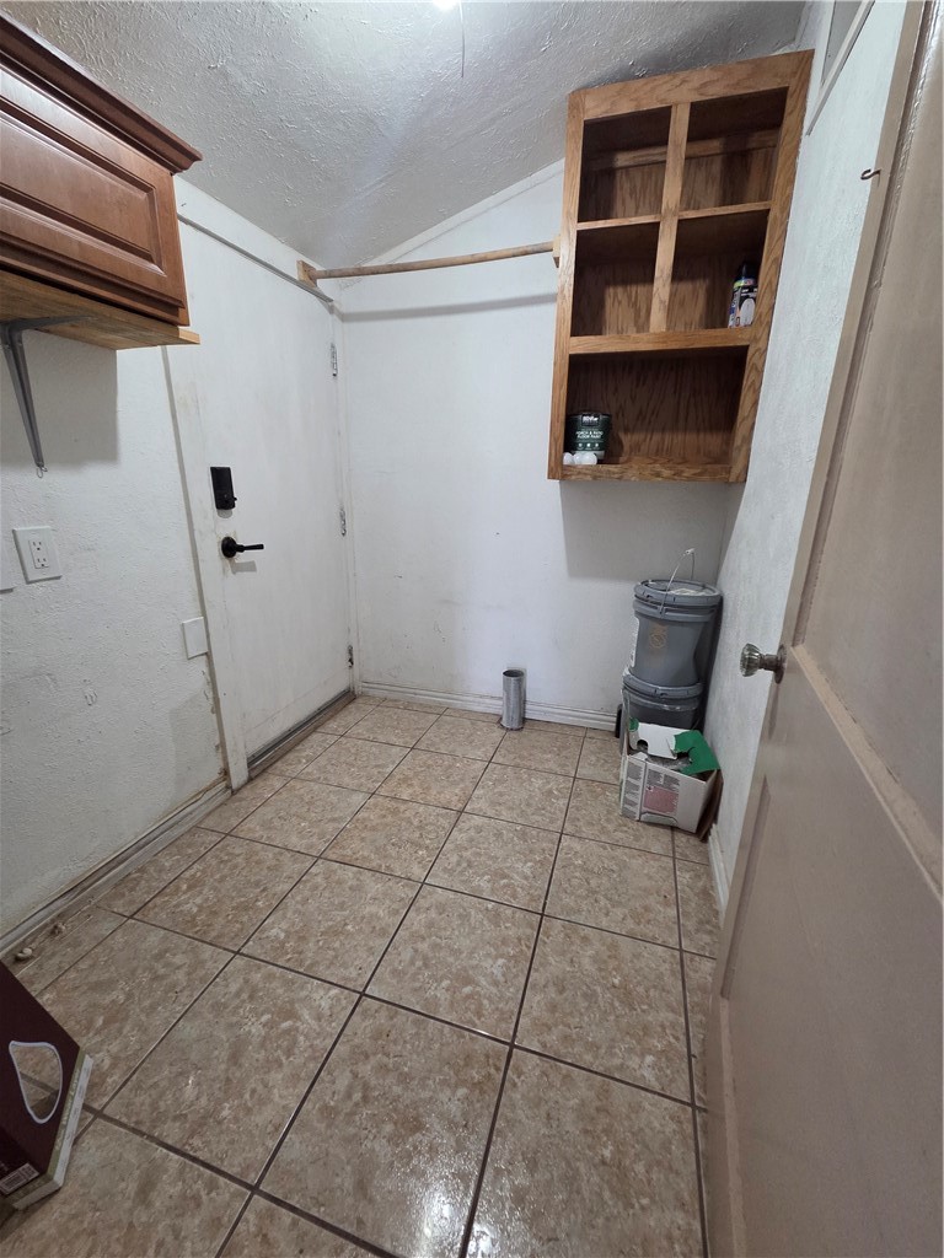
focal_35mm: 13
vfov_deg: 106.2
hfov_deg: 89.9
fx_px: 473
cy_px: 629
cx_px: 472
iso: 500
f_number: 2.2
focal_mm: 2.2
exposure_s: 1/60
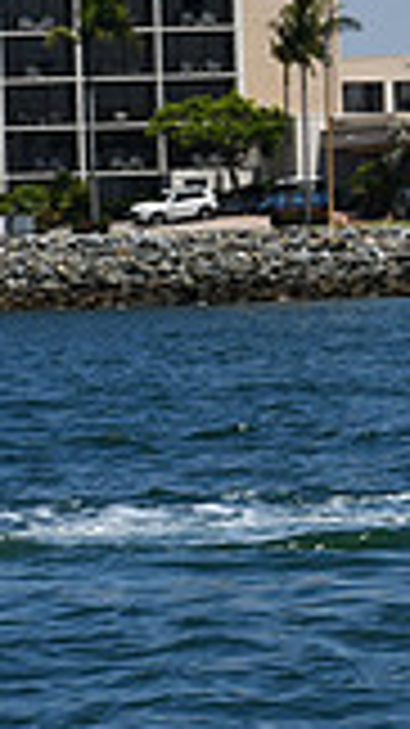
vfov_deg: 5.3
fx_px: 7816
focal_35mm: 404
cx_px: 1153
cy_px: 263
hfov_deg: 3.0
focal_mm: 72
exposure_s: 1/640
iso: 100
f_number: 9
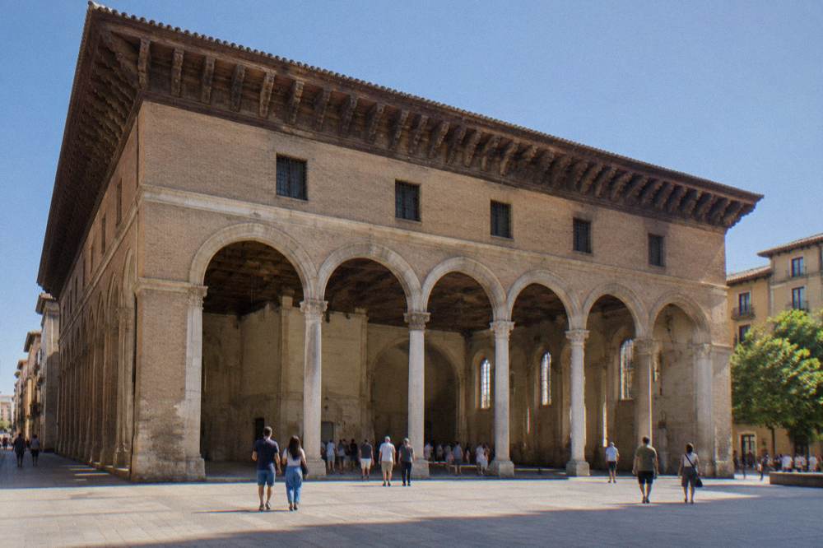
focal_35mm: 35
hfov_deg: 54.5
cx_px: 412
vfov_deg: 37.8
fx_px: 800
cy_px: 274
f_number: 7.1
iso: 400
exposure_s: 1/500
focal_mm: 35
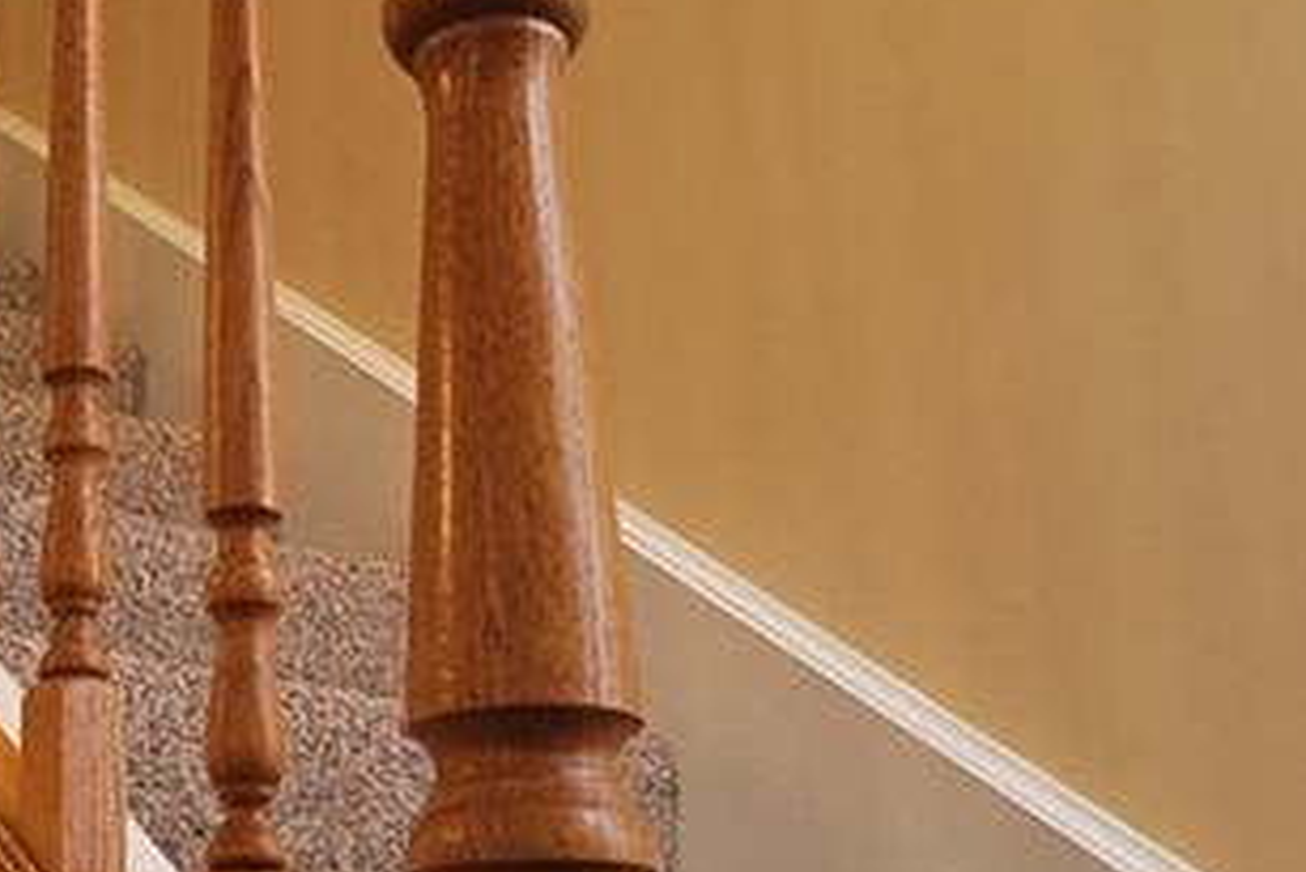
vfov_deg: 26.9
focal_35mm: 50
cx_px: 4
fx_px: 1815
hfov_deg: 35.8
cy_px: 578
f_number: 4
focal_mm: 10
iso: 560
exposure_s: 1/30
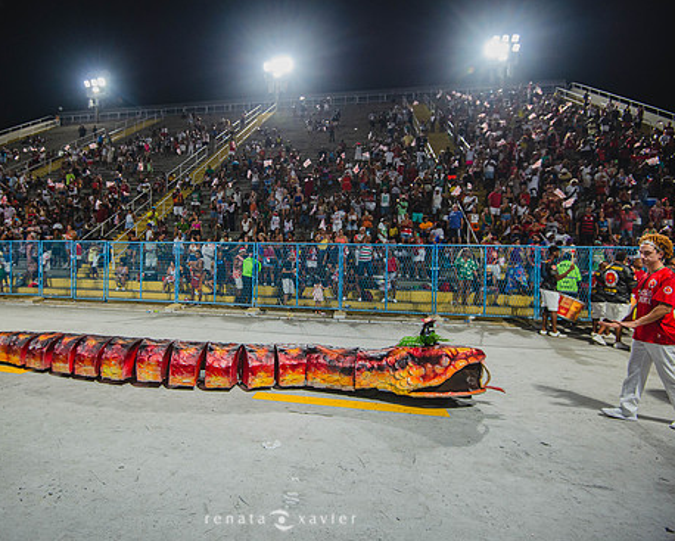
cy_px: 260
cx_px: 279
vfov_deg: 70.9
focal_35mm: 19
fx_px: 380
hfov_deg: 82.5
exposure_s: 1/250
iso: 2000
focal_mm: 16
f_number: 4
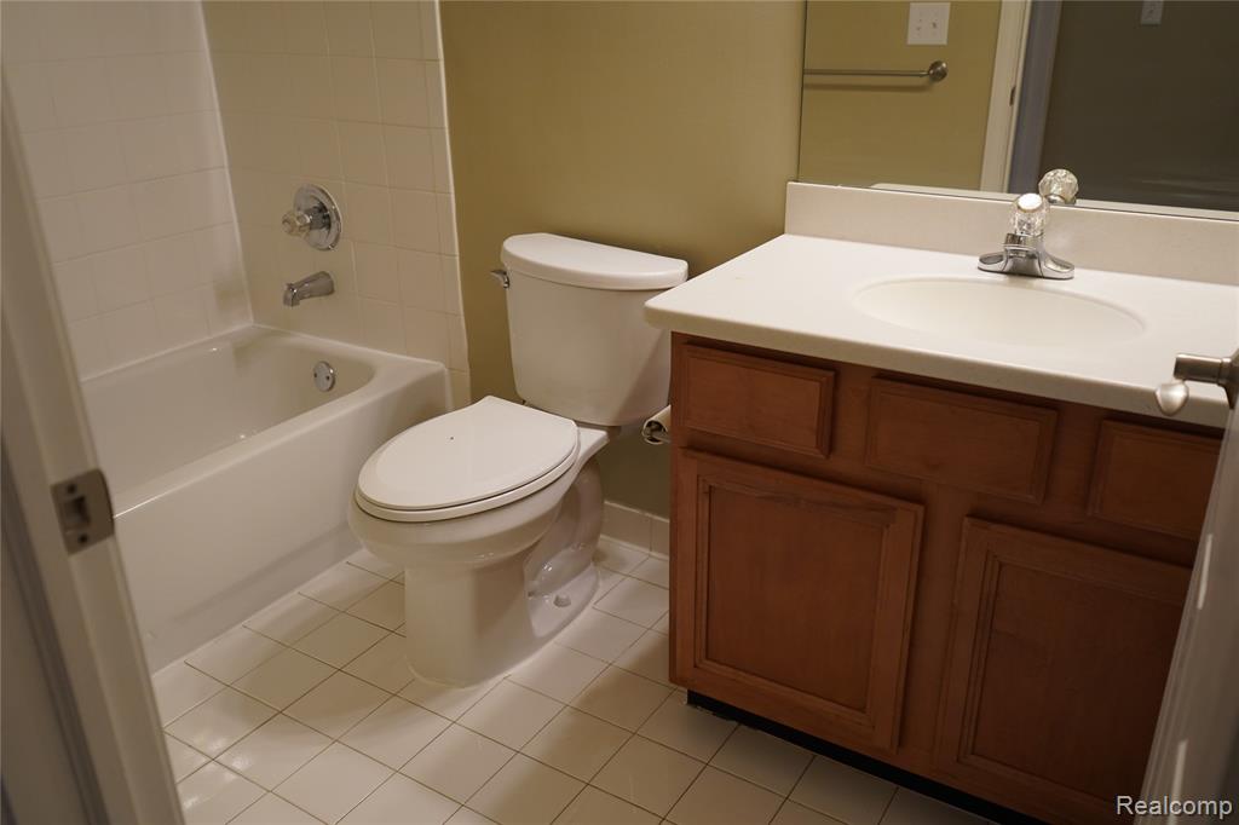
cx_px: 620
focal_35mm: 29
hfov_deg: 63.7
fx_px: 998
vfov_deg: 44.9
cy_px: 412
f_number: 4
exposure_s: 1/160
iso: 1250
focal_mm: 29
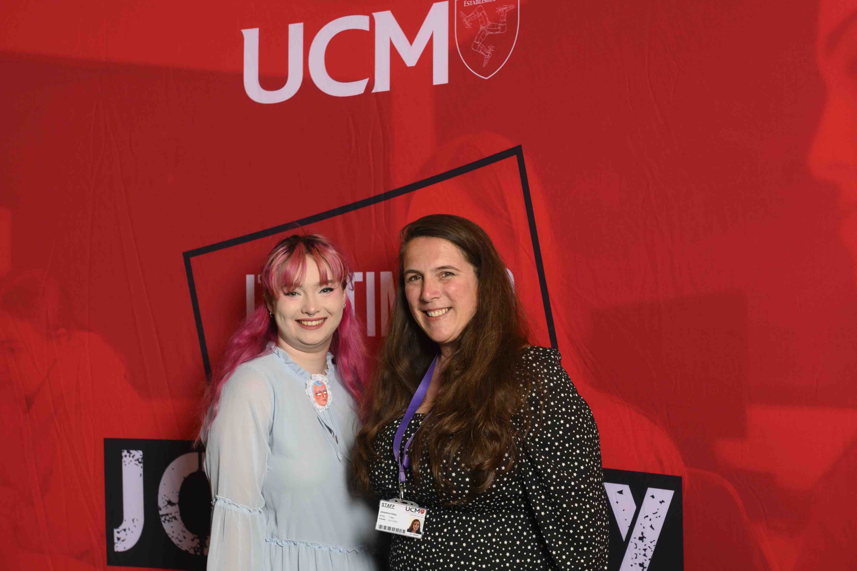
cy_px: 286
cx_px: 428
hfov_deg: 38.2
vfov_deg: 26.0
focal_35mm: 52
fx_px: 1237
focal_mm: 35
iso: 250
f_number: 4
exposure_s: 1/125
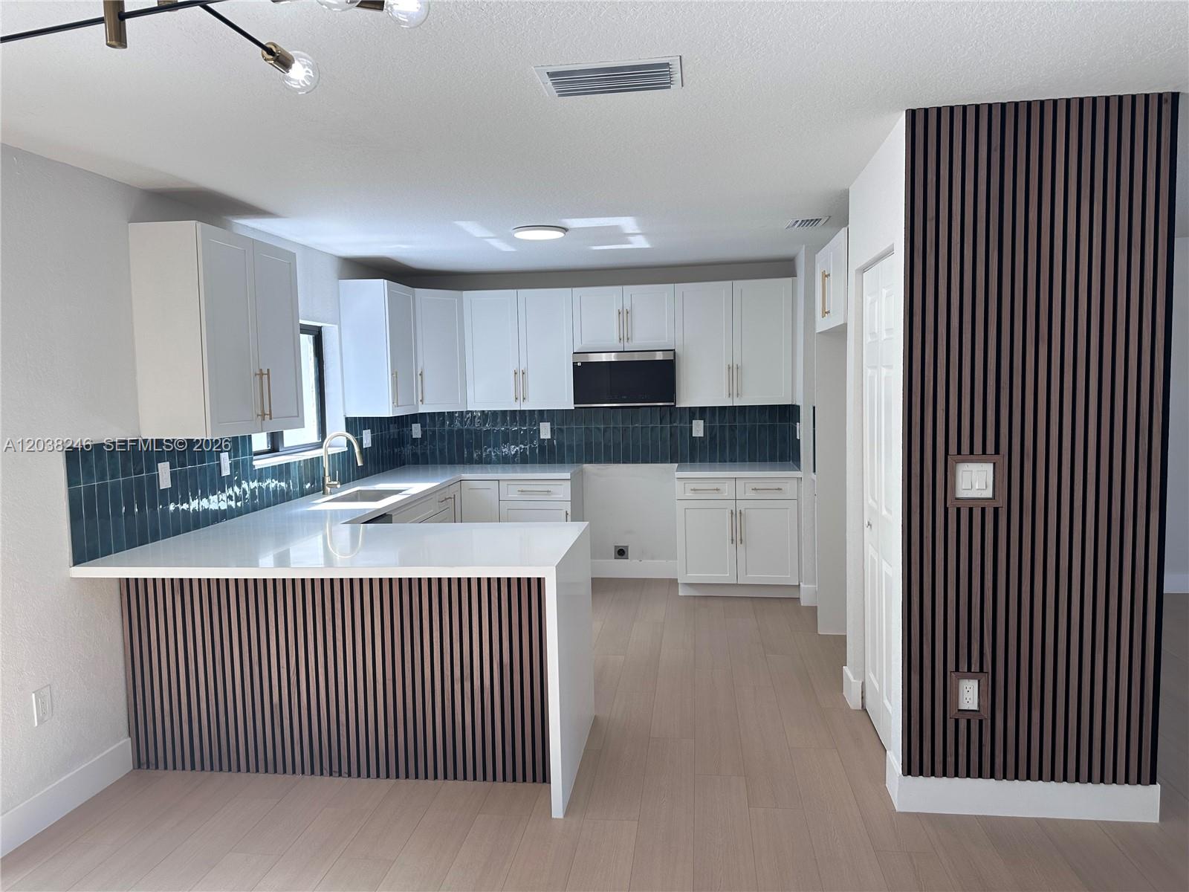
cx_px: 594
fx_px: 824
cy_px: 446
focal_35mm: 24
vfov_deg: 56.8
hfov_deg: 71.6
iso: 80
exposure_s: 1/178
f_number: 1.78
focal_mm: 6.86
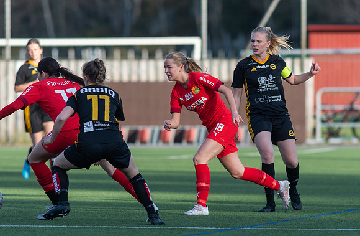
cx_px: 198
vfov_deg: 2.7
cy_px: 132
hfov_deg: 4.1
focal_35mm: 509
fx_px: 5060
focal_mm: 300
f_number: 3.5
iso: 280
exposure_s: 1/1600
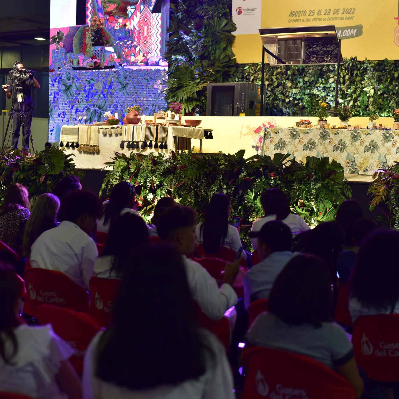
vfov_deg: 26.9
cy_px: 200
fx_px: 835
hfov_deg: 26.7
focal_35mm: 64
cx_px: 281
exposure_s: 1/200
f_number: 2.8
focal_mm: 50
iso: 1000
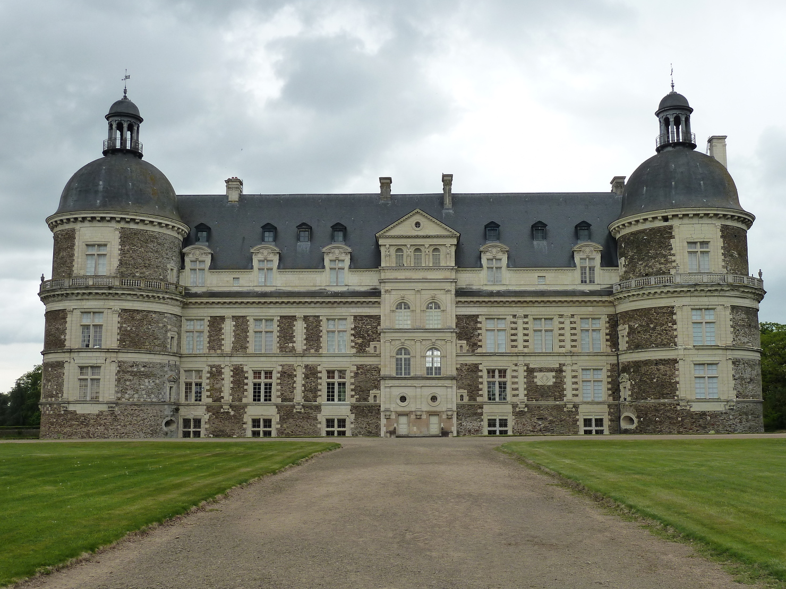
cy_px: 304
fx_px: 908
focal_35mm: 40
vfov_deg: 36.0
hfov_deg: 46.8
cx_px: 396
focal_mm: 6.1
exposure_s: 1/125
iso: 125
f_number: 4
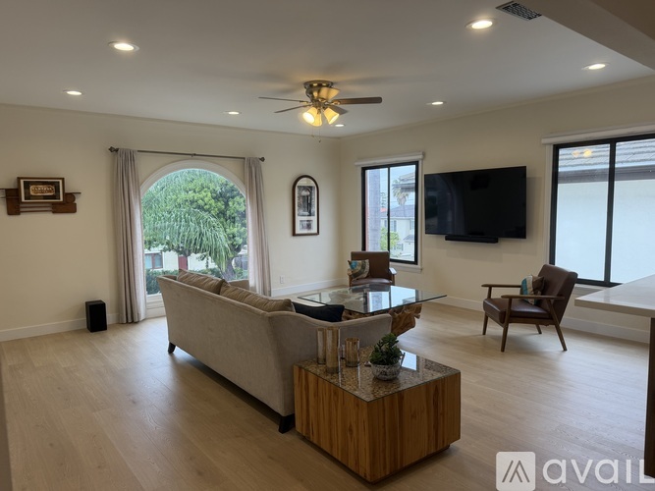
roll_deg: +1.7
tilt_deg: -6.0
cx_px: 328
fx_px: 454
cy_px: 246
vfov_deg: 56.8
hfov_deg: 71.6
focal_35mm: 24
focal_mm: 6.76
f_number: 1.78
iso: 100
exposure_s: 1/193
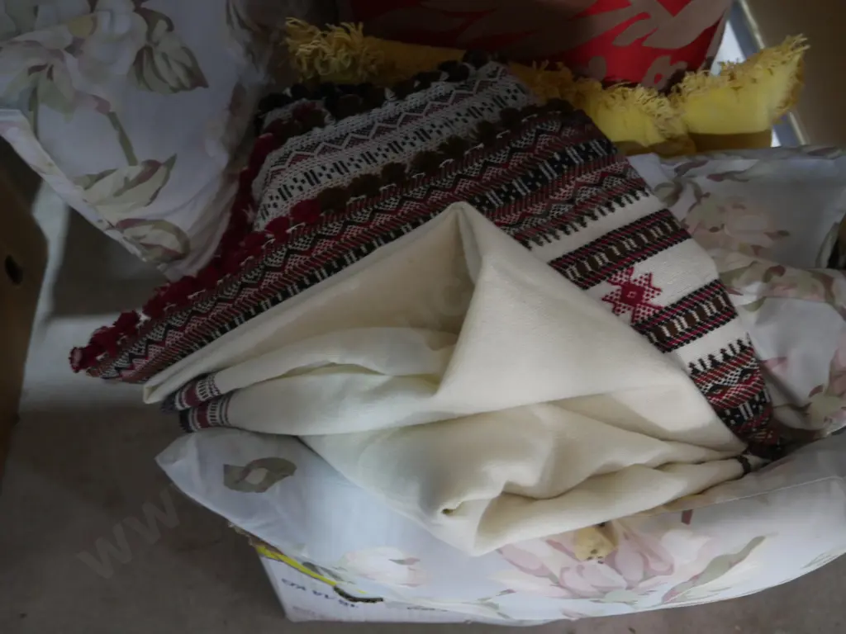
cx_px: 423
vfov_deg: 36.0
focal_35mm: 40
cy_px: 317
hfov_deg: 46.8
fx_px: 978
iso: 1250
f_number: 4.4
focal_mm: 20
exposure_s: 1/60
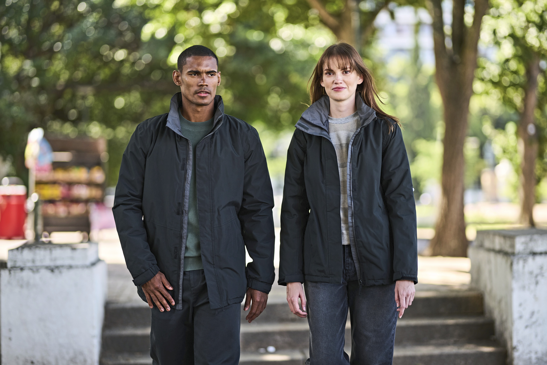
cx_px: 274
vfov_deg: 16.1
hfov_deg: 23.9
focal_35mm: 85
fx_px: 1291
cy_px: 182
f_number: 1.6
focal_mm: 85
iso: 200
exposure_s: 1/1000
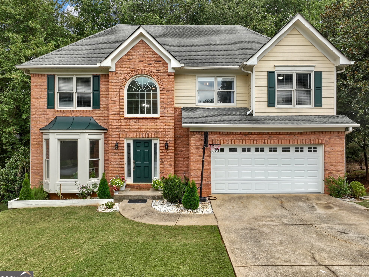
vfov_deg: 54.8
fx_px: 266
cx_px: 183
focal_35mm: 25
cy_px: 141
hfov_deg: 69.4
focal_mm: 12.29
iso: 100
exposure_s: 1/30
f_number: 8
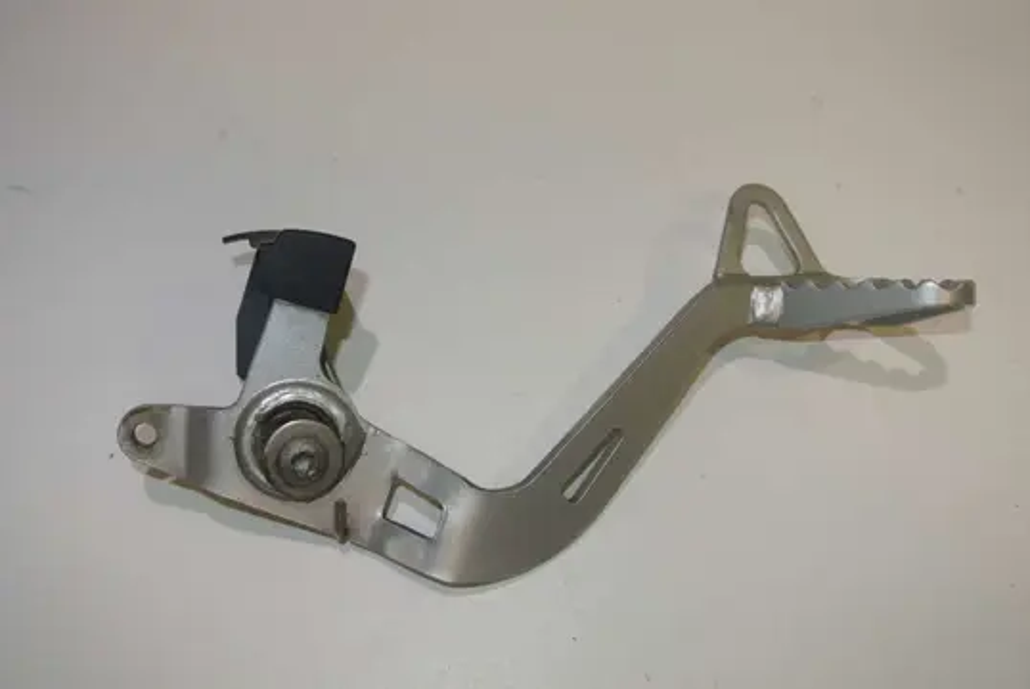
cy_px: 344
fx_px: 974
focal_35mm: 34
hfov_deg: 55.7
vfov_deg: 39.0
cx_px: 515
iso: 200
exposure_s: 1/60
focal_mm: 12.7
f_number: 4.5
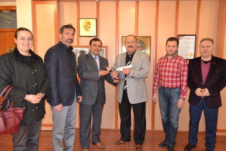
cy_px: 76
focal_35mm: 27
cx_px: 113
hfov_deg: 67.4
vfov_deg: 48.0
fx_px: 170
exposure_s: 1/60
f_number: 3.5
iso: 2800
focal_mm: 18
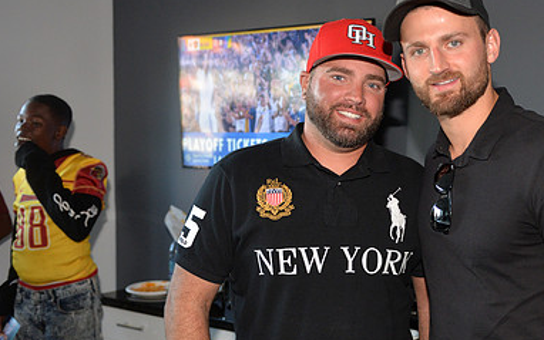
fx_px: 712
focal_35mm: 48
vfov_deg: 26.8
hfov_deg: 40.8
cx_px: 399
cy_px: 213
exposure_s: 1/640
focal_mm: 31
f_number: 2.8
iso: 1600
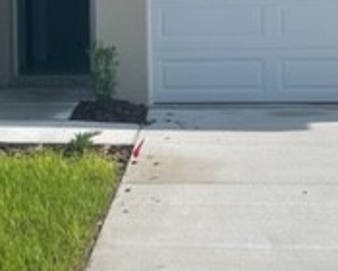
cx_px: 122
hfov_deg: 20.5
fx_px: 930
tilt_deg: +0.2
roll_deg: +0.6
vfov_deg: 16.3
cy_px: 23
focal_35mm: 93
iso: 32
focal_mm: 4.2
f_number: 1.6
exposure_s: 1/3861
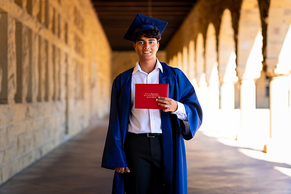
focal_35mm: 85
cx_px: 146
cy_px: 97
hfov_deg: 23.9
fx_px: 687
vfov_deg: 16.1
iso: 64
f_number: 2.8
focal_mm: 85
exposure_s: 1/200
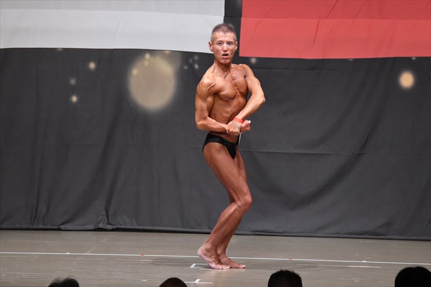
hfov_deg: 9.2
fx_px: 2692
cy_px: 144
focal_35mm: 225
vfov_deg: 6.1
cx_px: 216
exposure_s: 1/400
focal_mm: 150
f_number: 5.6
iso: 6400
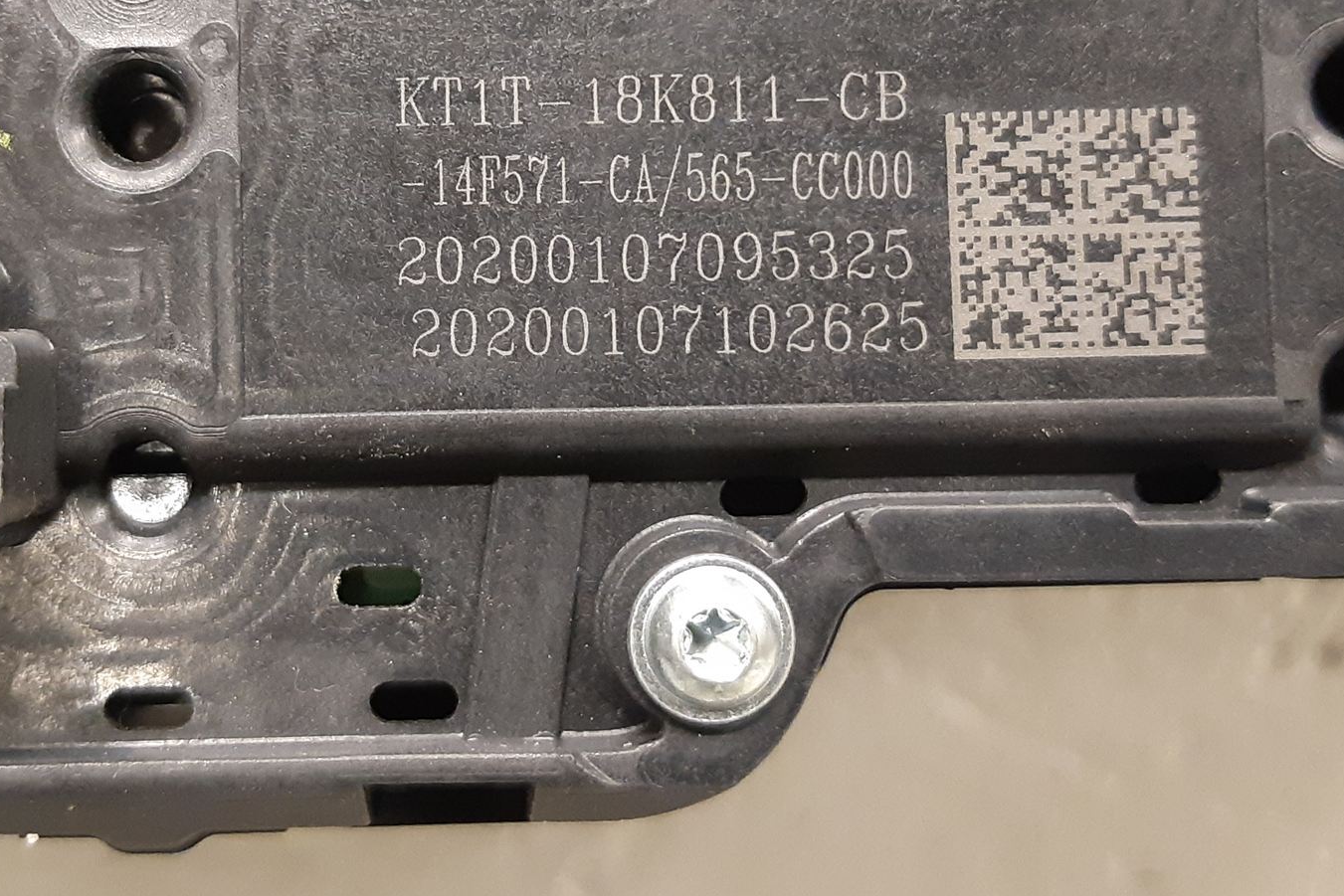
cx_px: 499
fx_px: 1531
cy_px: 221
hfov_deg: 47.0
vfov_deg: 32.0
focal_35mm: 41
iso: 320
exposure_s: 1/25
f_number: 1.7
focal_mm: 3.93
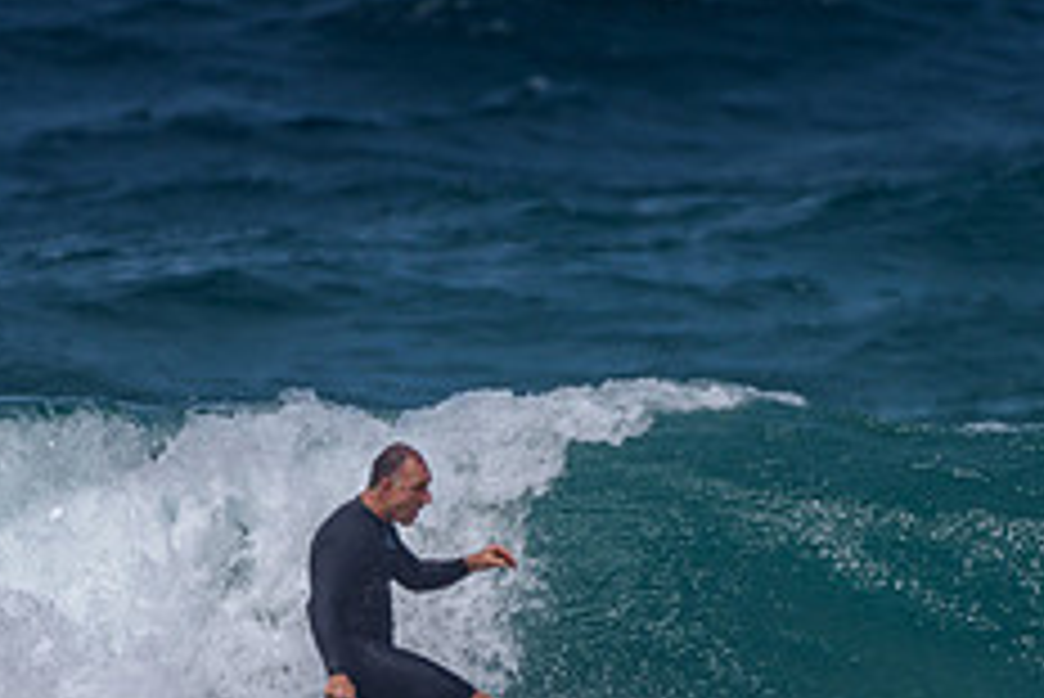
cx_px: 528
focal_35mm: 1536
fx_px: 44570
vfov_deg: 0.9
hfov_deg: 1.3
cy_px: 728
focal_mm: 500
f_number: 5.6
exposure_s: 1/2000
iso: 72
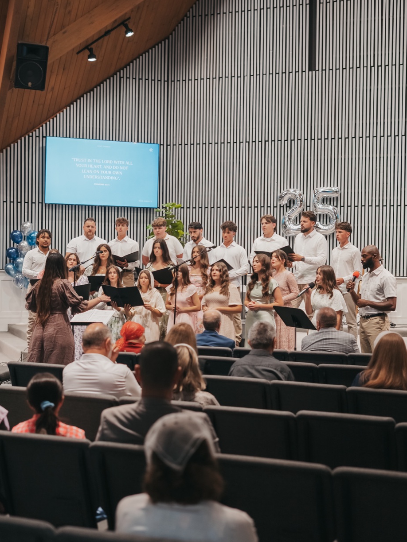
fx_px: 862
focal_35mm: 55
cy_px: 271
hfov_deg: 26.6
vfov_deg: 34.9
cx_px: 206
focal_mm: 50
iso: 800
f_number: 2.8
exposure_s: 1/80
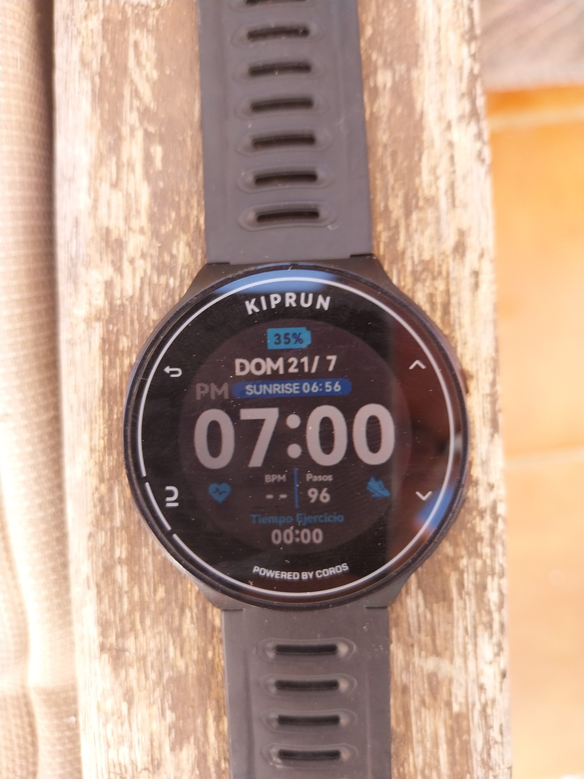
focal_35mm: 26
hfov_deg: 53.1
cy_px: 390
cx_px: 292
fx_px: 585
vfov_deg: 67.3
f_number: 1.8
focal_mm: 4
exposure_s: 1/50
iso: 40
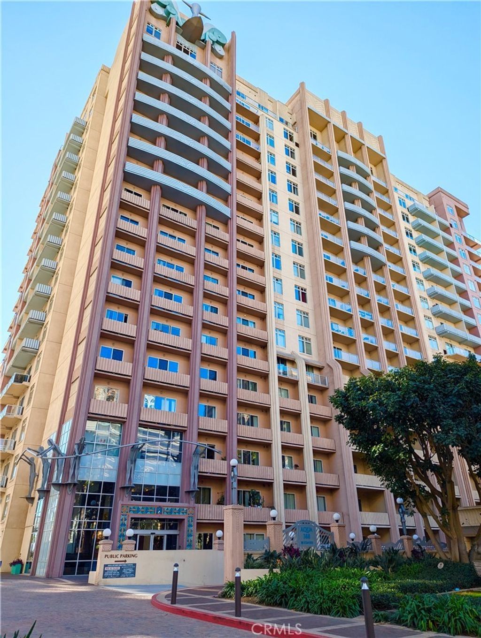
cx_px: 240
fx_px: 444
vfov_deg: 71.5
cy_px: 319
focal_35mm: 24
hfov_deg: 56.9
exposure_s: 1/920
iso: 39
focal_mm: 6.81
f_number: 1.85
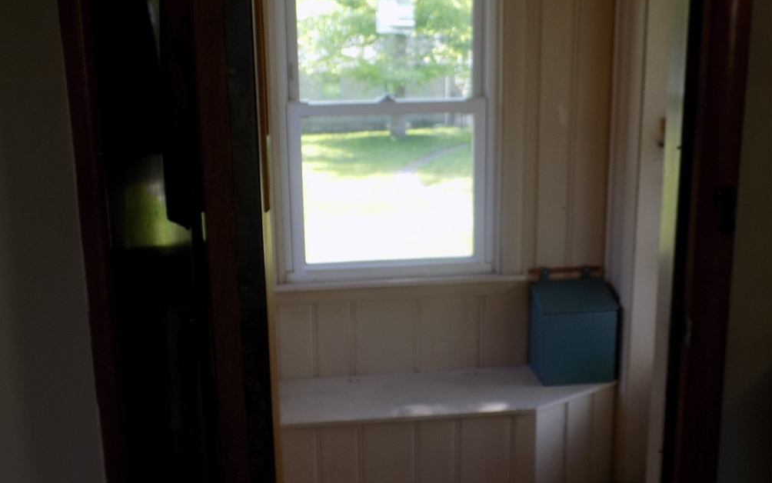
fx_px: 842
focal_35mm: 40
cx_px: 381
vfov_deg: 32.0
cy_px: 238
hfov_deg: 49.3
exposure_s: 1/30
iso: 80
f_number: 3.5
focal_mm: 6.6
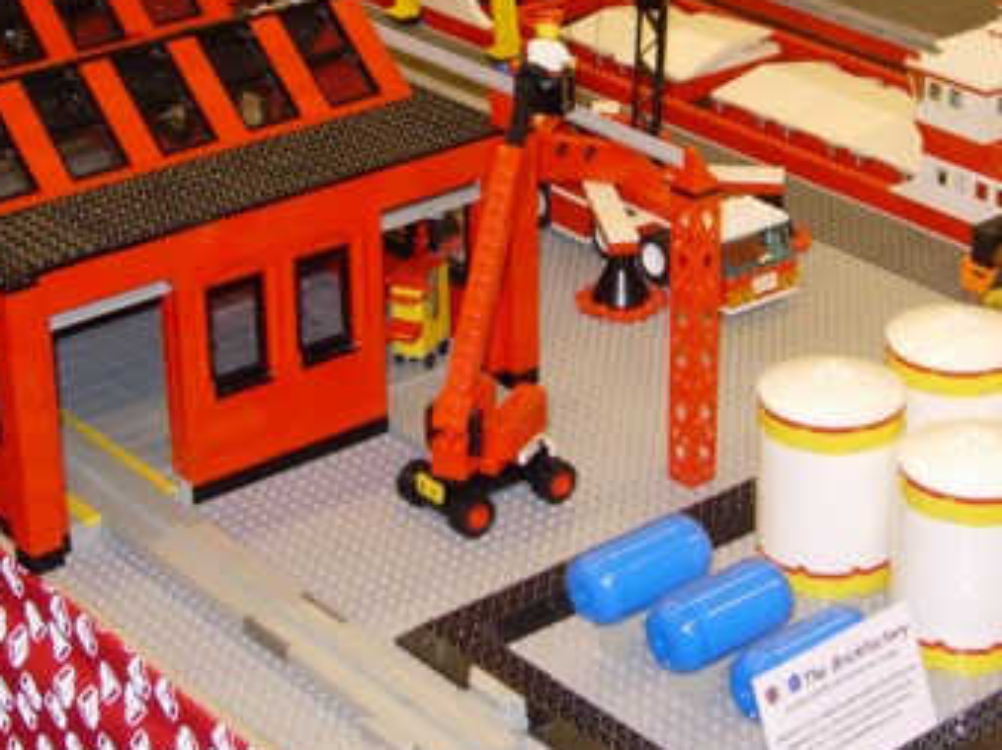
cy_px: 231
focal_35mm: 90
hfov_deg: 21.6
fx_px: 2603
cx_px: 717
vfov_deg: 16.3
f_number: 2.8
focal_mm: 7.8
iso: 79
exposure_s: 1/10.3
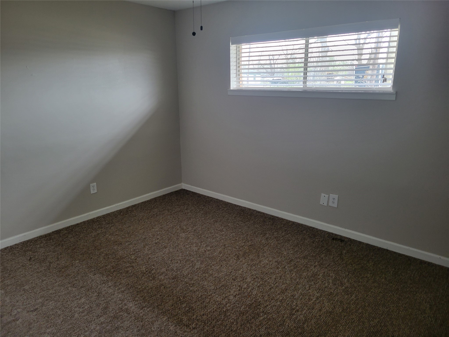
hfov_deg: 67.3
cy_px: 168
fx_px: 337
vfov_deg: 53.1
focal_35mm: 26
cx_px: 224
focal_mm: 5.4
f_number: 1.8
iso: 200
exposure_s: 1/60
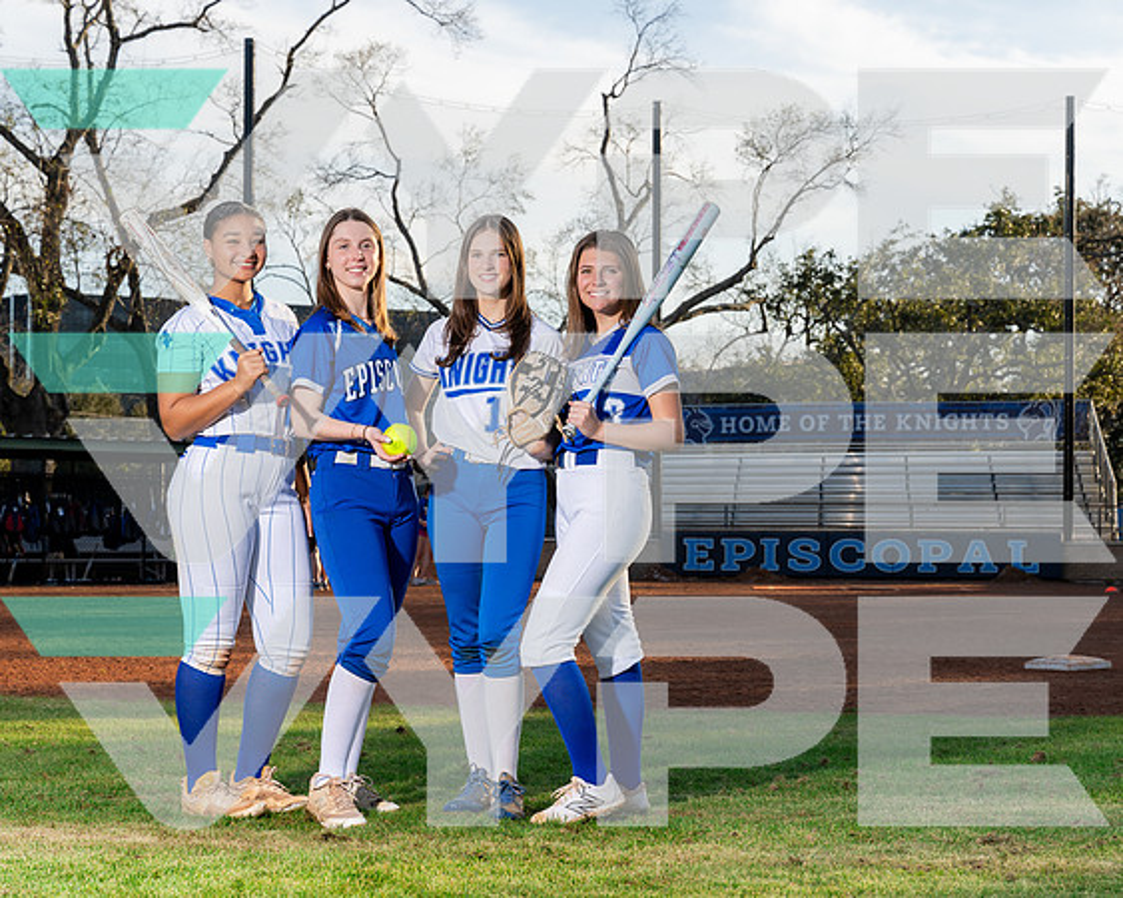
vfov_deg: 19.7
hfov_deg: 24.5
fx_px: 2586
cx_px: 590
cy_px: 442
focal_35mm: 78
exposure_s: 1/250
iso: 160
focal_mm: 66
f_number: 8
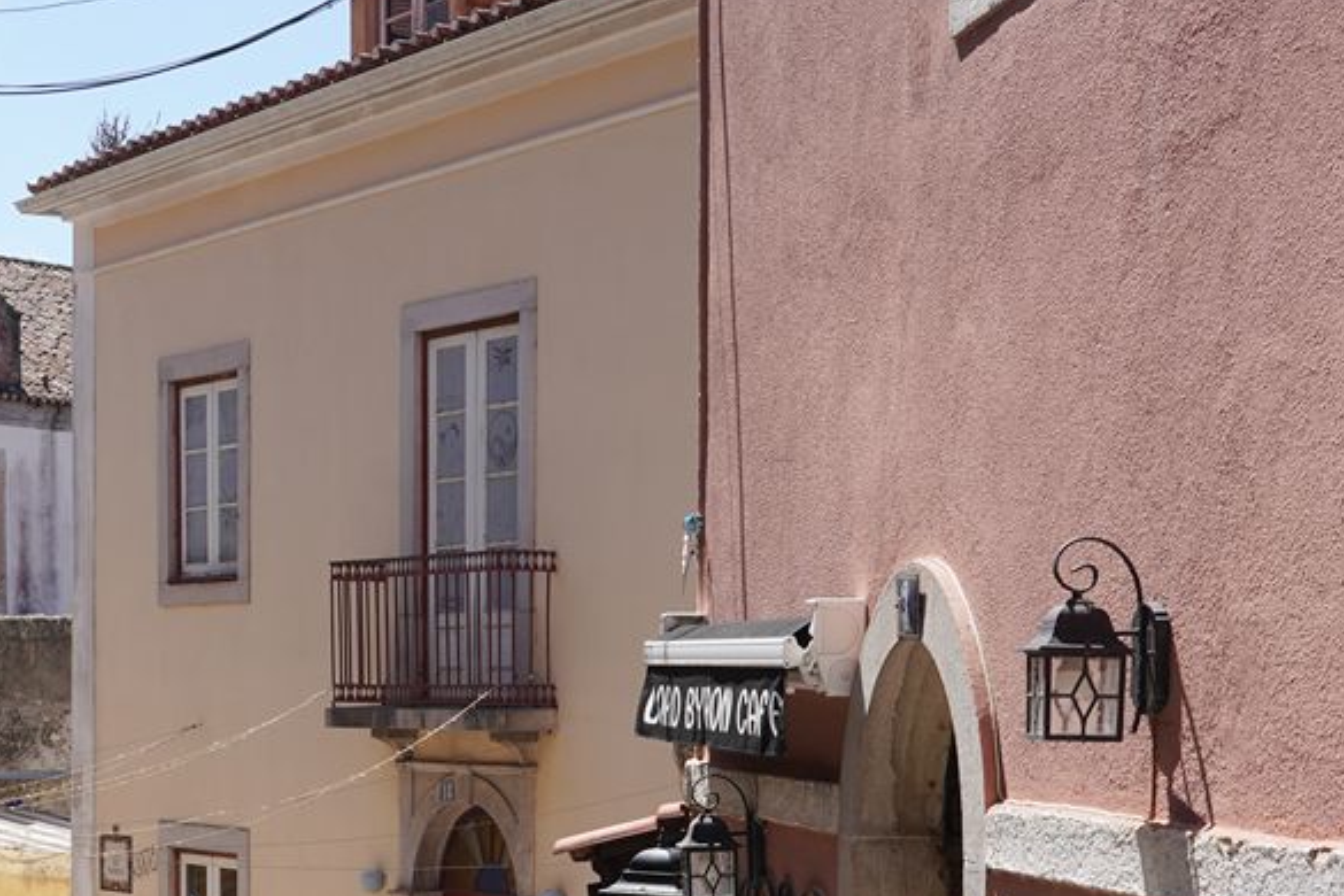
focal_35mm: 82
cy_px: 804
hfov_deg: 24.5
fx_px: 3061
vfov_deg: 16.4
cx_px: 372
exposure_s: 1/100
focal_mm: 24
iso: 100
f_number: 13
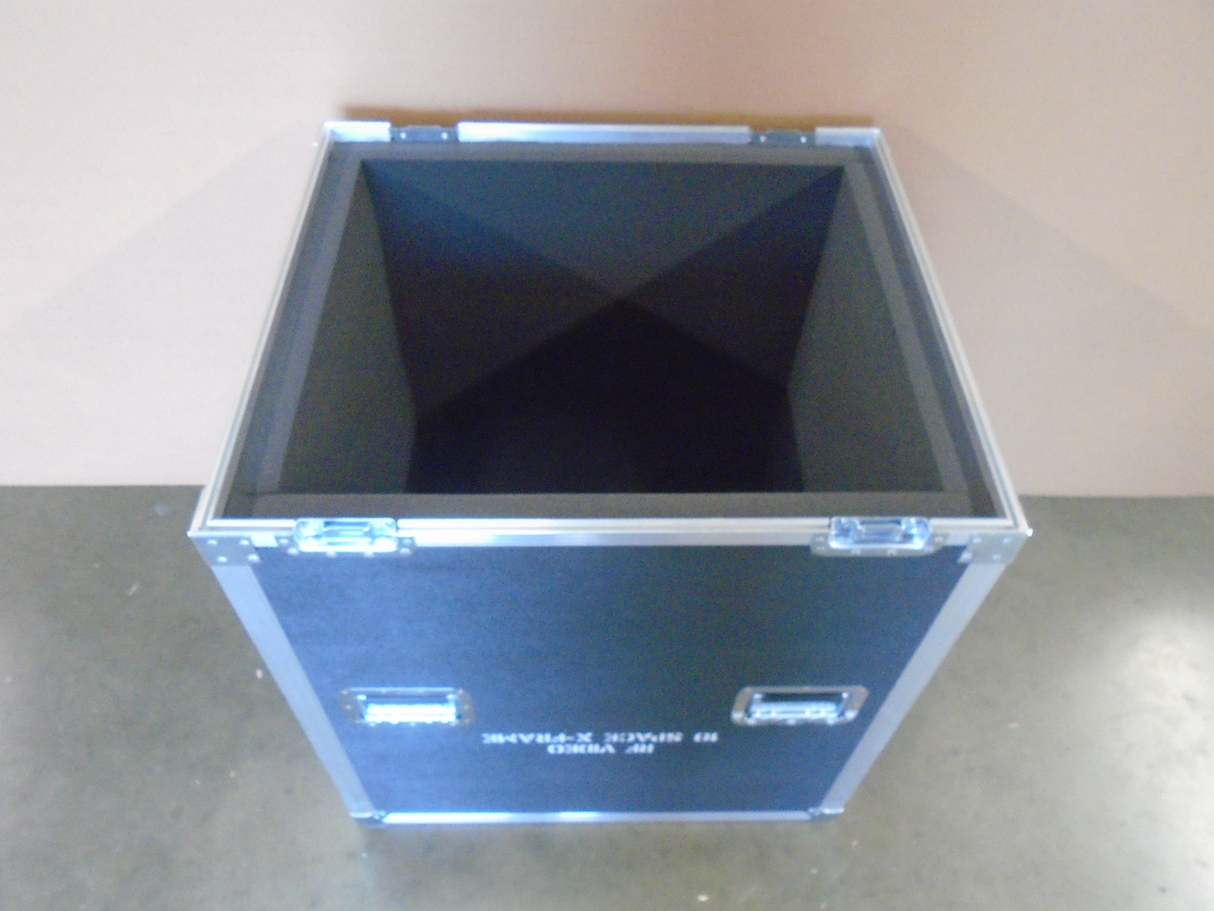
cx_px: 607
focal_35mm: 26
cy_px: 456
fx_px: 912
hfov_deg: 67.3
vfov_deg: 53.1
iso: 800
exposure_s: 1/20
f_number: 3.2
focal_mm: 4.6
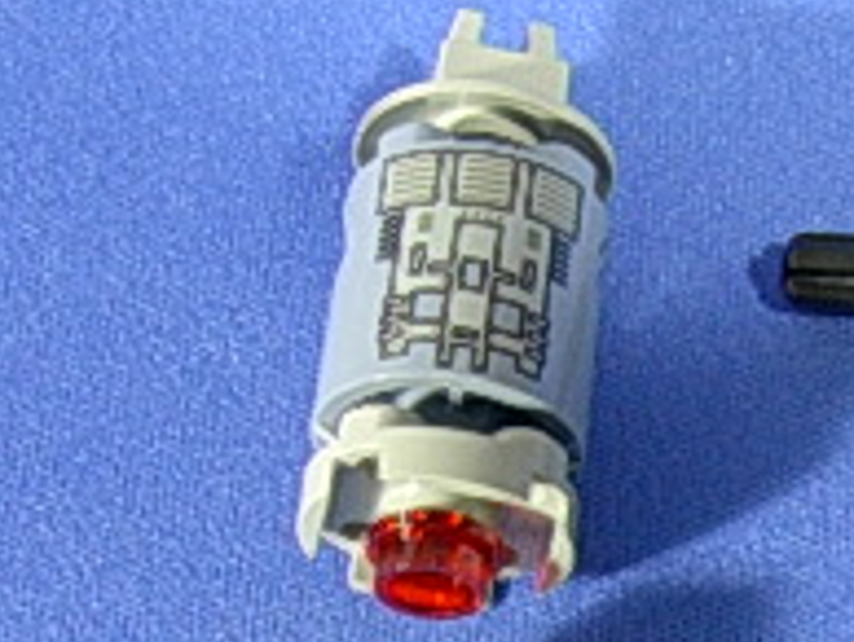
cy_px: 748
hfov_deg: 15.7
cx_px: 933
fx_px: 3014
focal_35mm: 122
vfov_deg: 11.9
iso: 86
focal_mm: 5.6
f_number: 2.7
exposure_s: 1/4
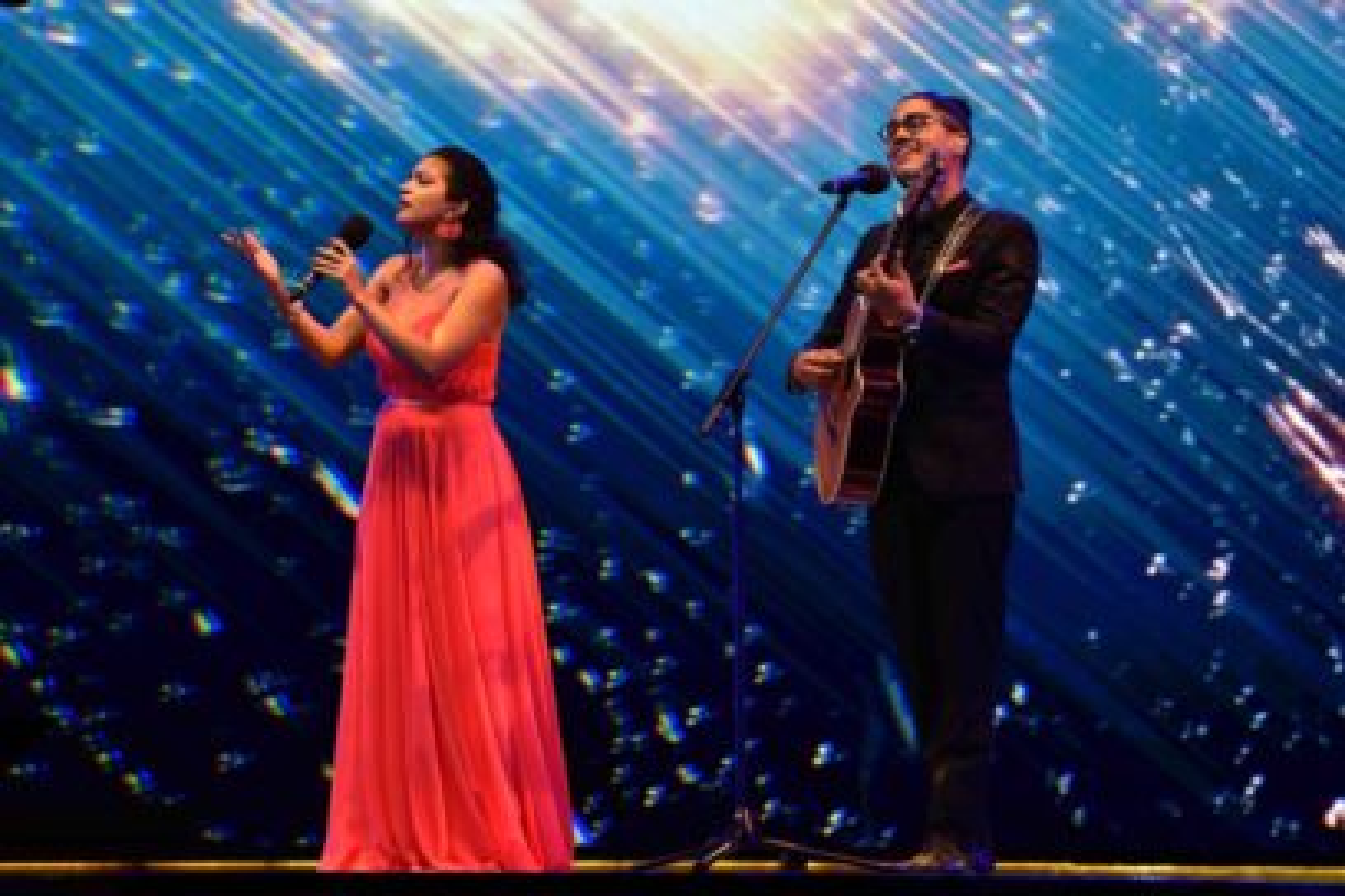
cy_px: 448
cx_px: 672
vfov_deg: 5.5
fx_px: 9340
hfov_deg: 8.2
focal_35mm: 250
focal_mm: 250
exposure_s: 1/160
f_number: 5.6
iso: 1000
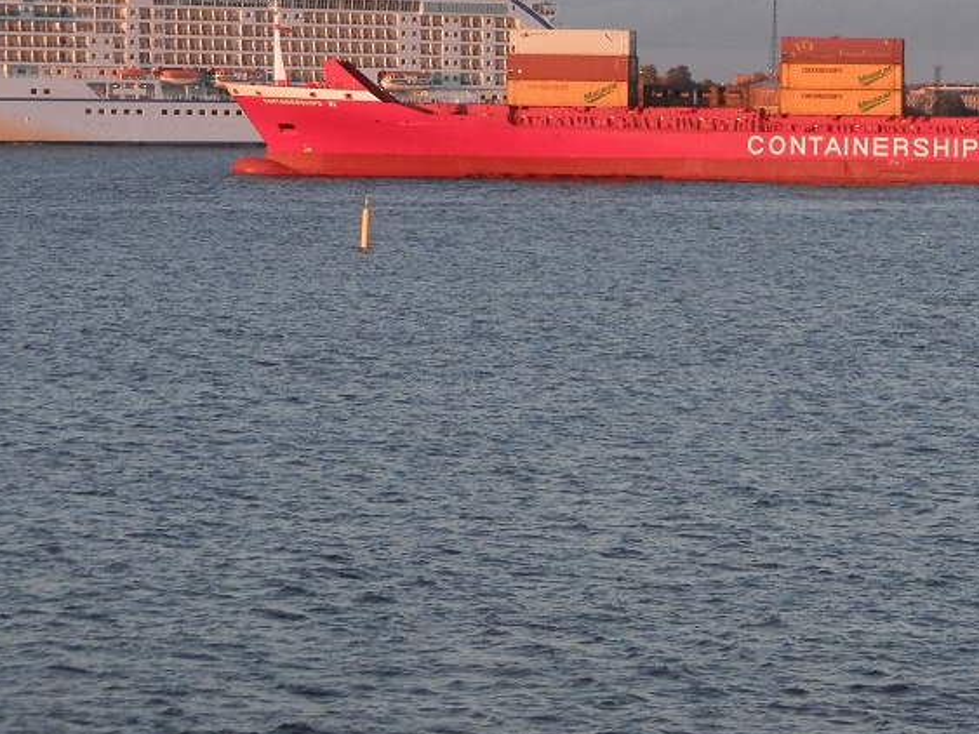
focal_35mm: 217
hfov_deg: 9.1
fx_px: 6136
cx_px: 654
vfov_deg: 6.8
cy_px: 37
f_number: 4.5
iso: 200
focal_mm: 19
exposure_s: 1/160
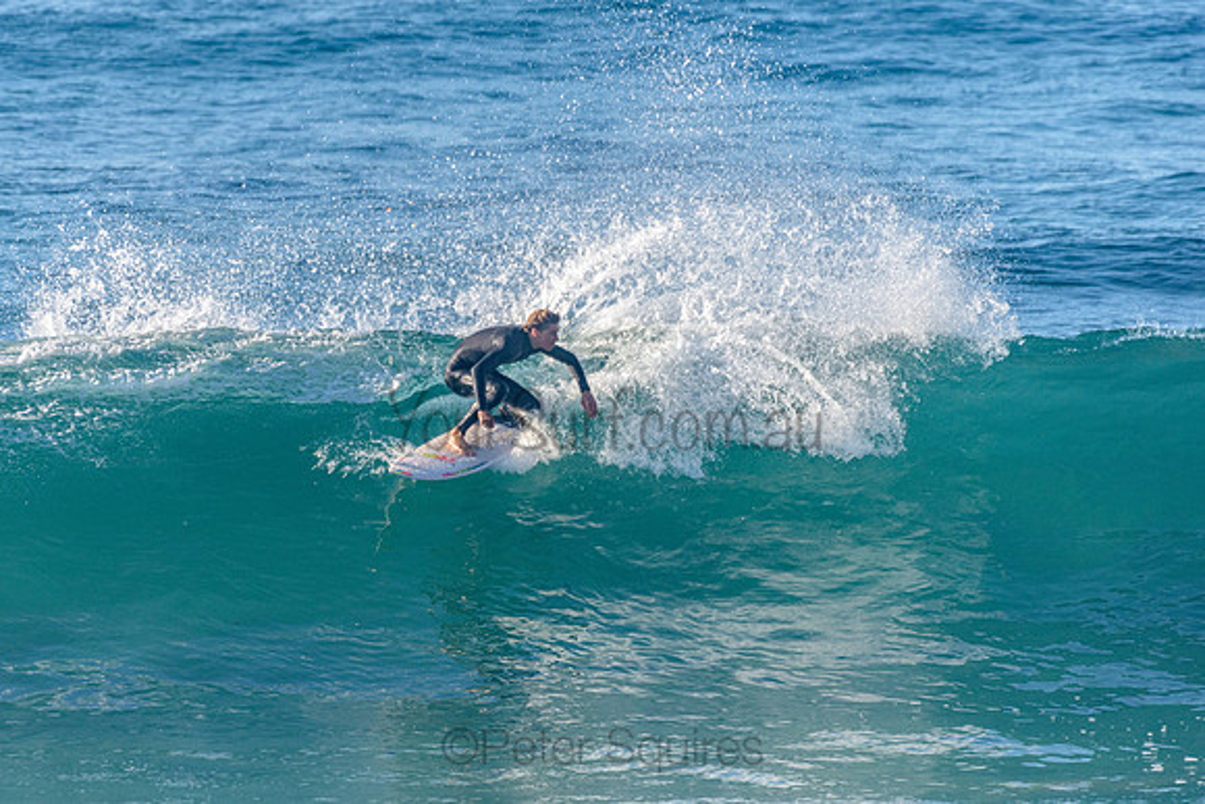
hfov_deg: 3.4
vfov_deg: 2.3
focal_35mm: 611
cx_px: 469
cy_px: 383
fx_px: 20455
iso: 400
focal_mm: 500
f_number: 5.6
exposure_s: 1/2000
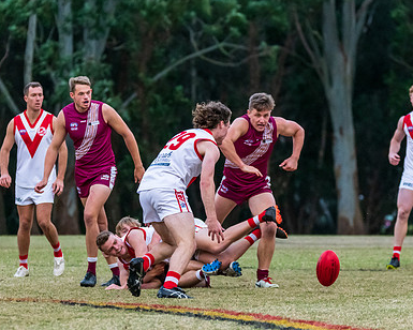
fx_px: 4865
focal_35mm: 398
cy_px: 216
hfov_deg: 4.9
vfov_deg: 3.9
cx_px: 217
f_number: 5.3
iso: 3200
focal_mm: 240
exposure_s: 1/1250
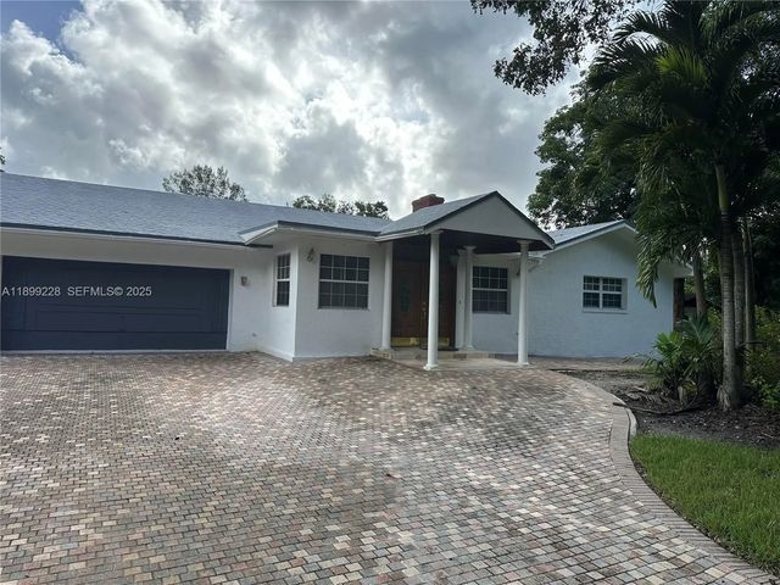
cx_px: 390
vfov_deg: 56.8
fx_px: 541
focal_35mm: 24
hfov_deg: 71.6
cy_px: 292
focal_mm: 6.86
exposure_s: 1/3472
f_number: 1.78
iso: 80
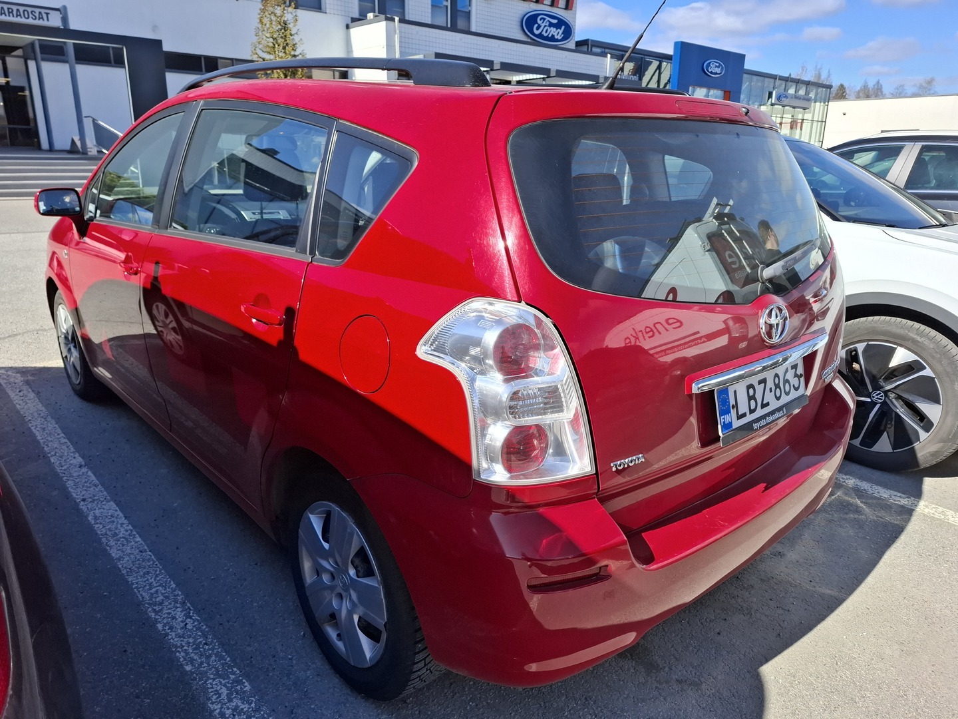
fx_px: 637
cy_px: 360
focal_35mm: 23
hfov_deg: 73.9
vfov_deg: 58.9
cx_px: 479
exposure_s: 1/1447
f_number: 1.8
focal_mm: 5.54
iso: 50
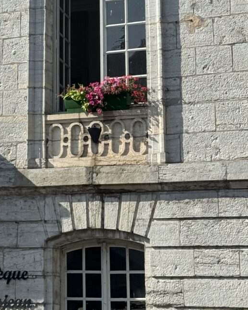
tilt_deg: +16.0
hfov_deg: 11.3
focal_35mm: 135
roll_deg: -0.9
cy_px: -19
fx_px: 1239
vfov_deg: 14.0
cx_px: -31
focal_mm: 6.76
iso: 64
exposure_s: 1/3610
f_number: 1.78
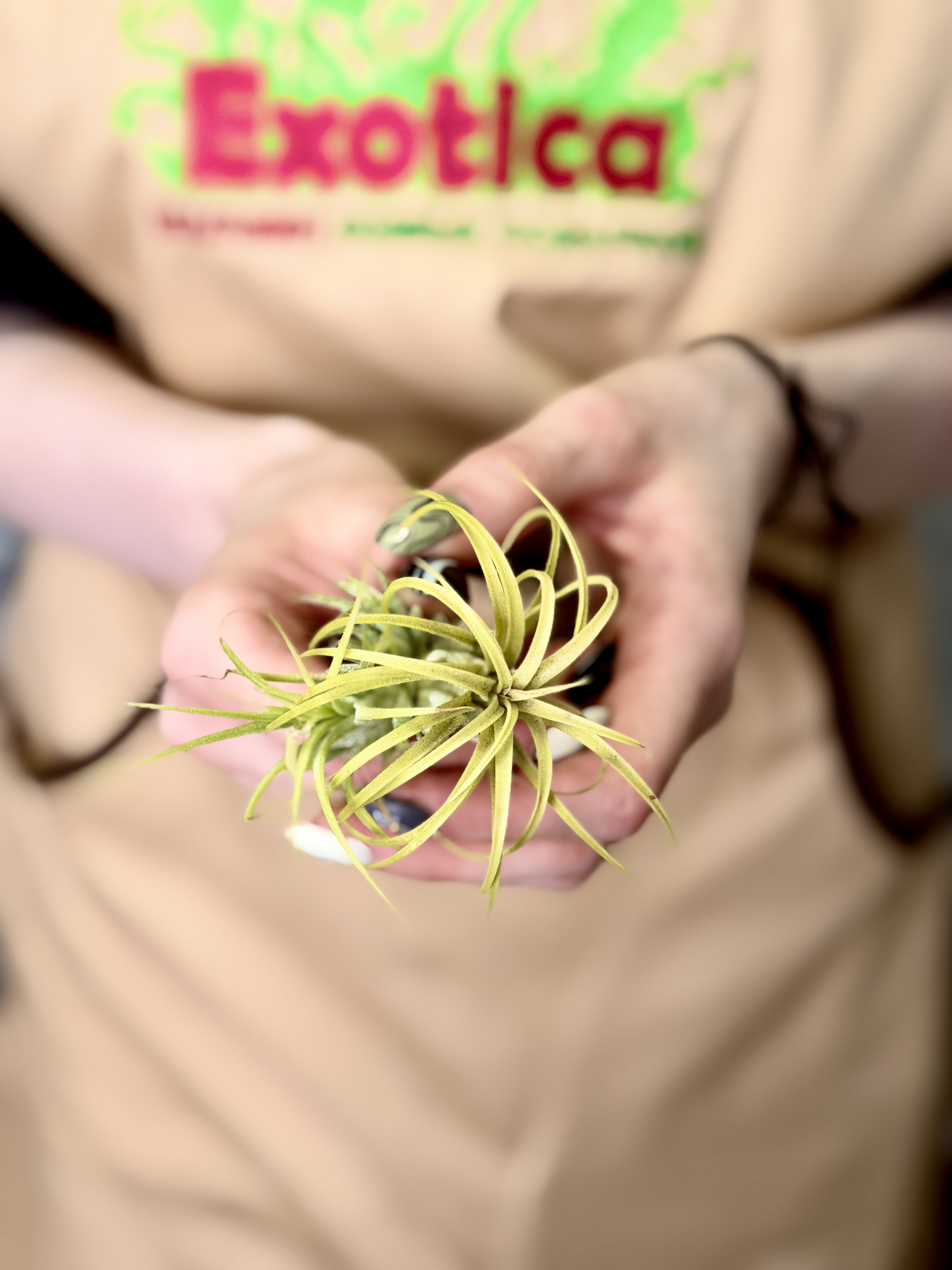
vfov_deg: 39.7
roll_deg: +0.1
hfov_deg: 30.3
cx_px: 476
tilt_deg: -31.5
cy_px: 635
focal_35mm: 48
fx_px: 1760
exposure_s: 1/166
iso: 50
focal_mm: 6.76
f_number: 1.78
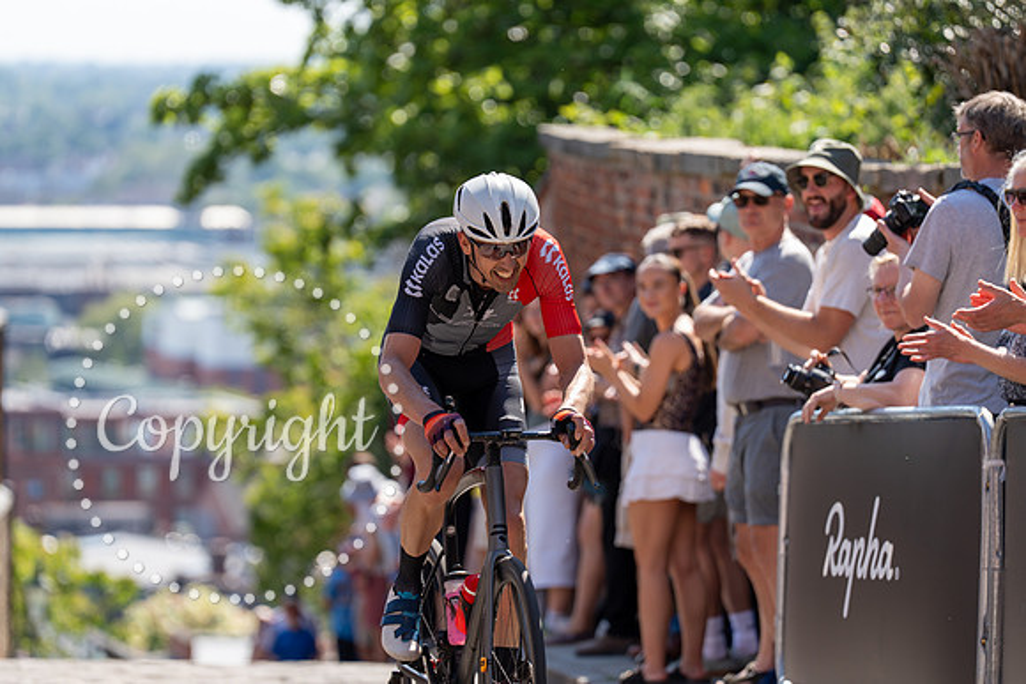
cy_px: 342
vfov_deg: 7.2
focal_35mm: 191
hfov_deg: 10.8
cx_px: 513
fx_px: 5445
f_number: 3.5
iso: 200
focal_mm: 191
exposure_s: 1/1000
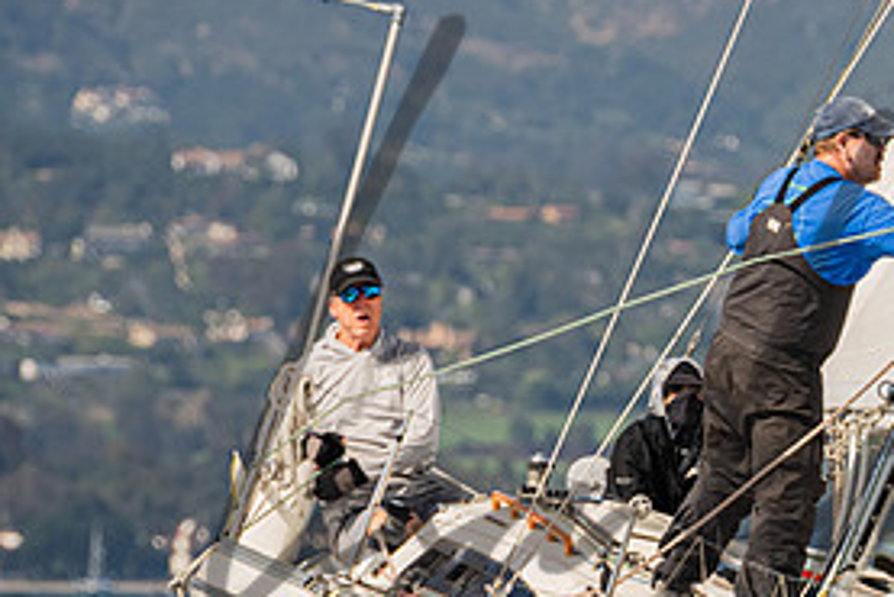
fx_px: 19007
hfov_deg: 2.7
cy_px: 357
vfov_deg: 1.8
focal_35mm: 765
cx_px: 734
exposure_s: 1/2000
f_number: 8
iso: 500
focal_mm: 300
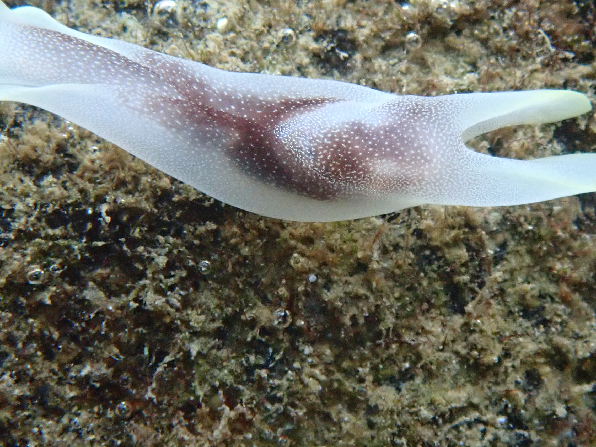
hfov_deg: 11.2
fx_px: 3030
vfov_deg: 8.4
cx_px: 350
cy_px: 141
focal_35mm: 176
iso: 800
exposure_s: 1/100
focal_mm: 18
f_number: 4.9
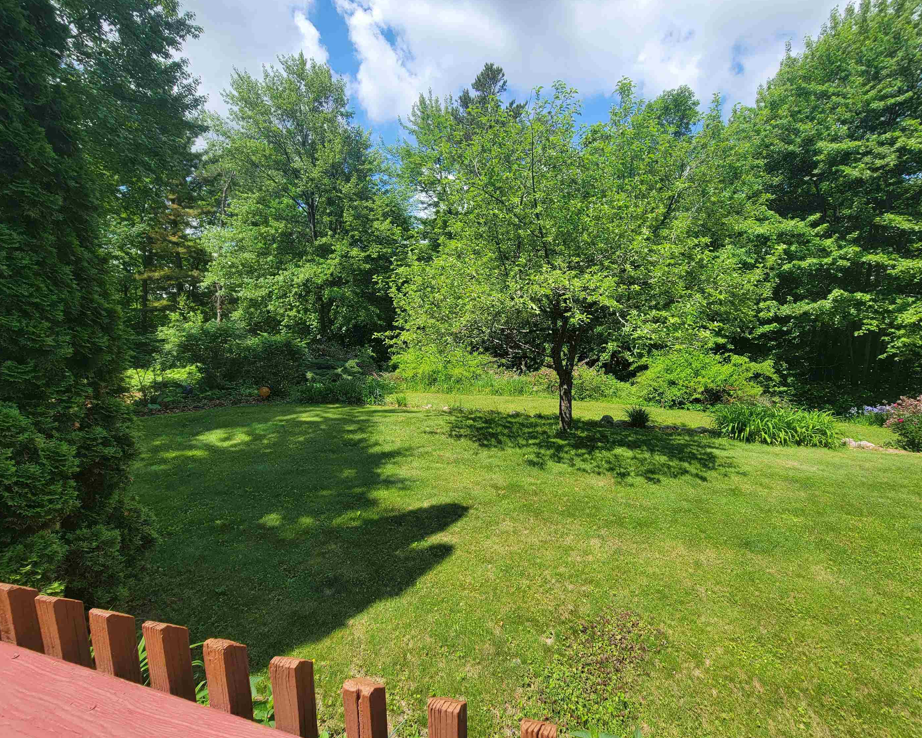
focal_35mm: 14
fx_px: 382
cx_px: 485
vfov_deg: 88.0
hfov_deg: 100.6
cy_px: 364
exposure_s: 1/1108
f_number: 2.2
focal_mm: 2.2
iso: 50
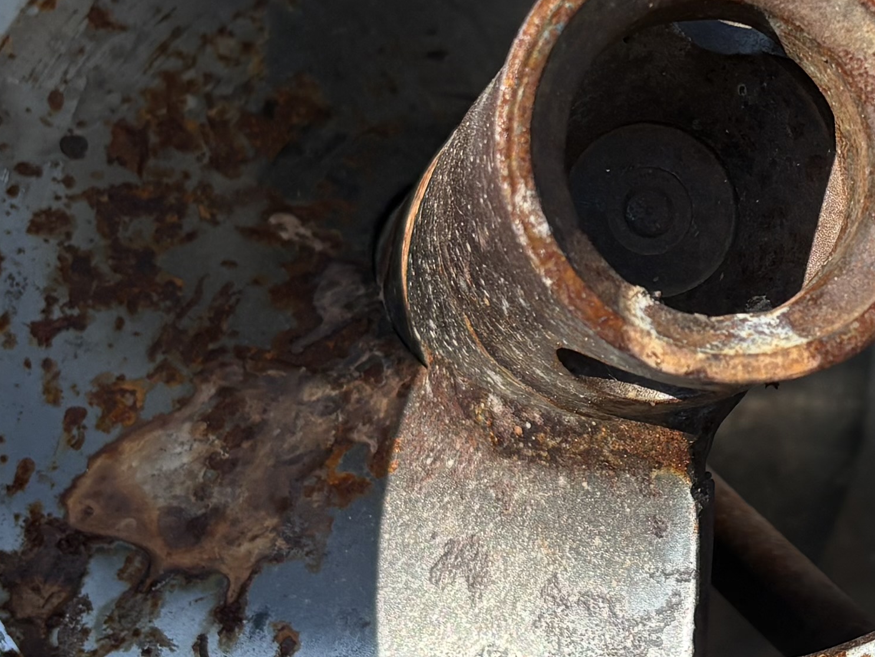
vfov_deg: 14.7
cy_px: 128
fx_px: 2528
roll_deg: -9.2
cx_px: 781
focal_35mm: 100
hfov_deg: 19.3
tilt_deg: -28.7
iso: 64
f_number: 1.6
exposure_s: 1/2538
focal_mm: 5.96
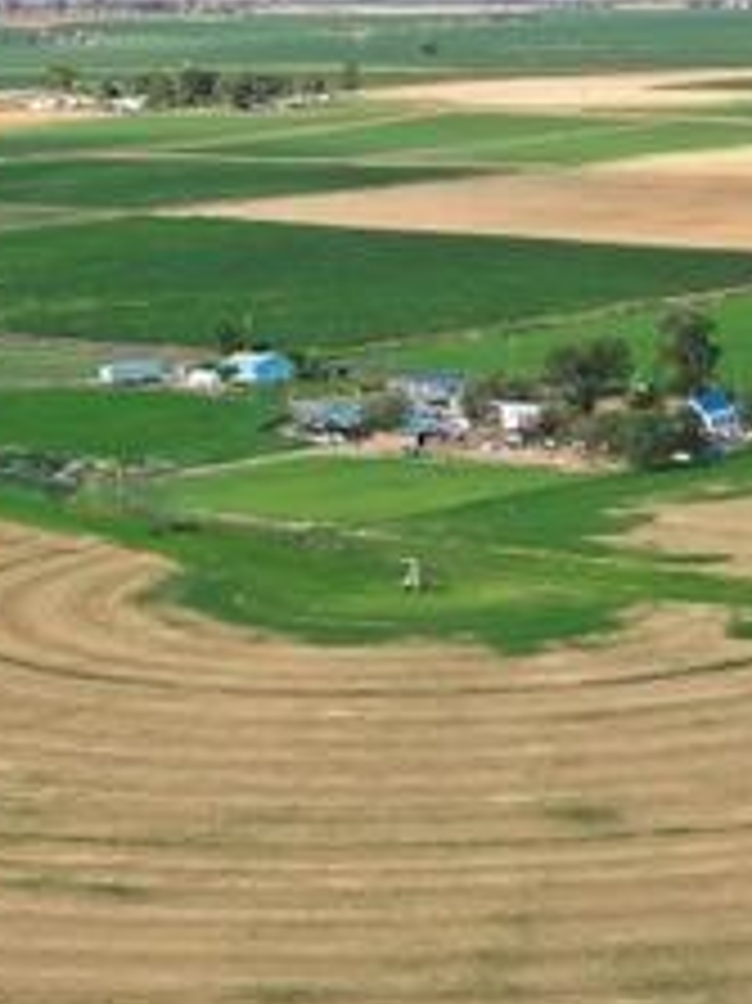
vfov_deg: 17.9
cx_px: 509
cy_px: 547
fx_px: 3189
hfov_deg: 13.4
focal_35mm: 110
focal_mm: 12.3
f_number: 2.8
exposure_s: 1/1600
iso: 150
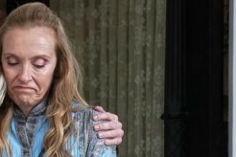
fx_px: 3749
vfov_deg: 2.4
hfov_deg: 3.6
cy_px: 229
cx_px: -25
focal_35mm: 572
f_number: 9
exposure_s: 1/320
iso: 2500
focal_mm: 176
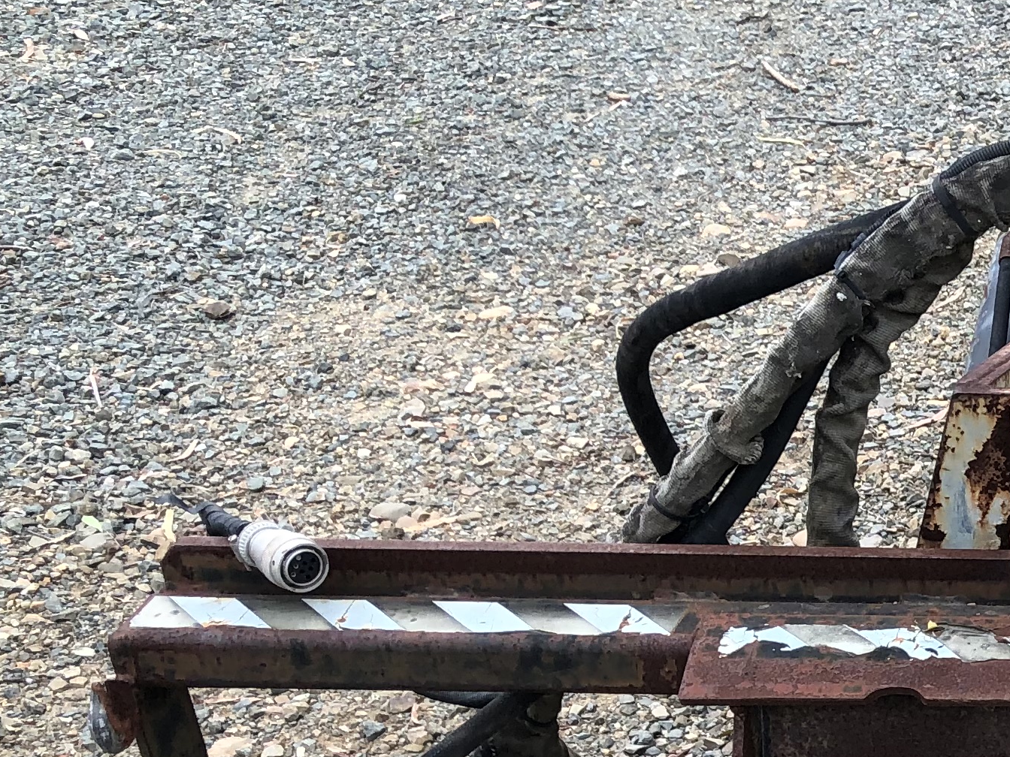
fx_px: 2451
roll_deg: -1.6
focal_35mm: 84
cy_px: 761
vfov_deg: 17.2
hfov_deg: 20.2
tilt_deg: -32.2
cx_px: 1487
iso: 20
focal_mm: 3.99
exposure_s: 1/257
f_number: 1.8
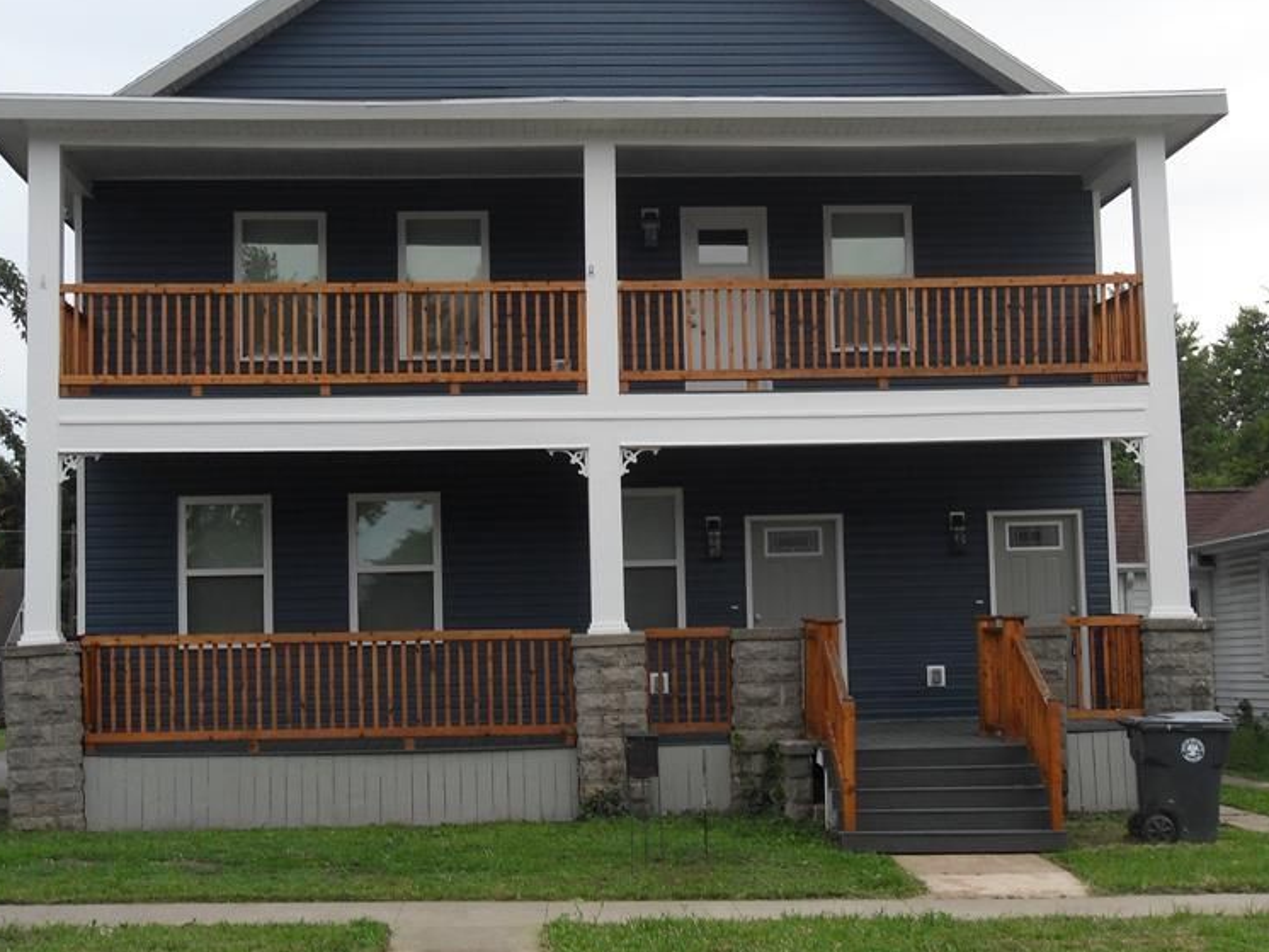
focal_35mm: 59
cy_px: 478
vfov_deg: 24.8
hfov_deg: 32.7
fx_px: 2164
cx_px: 686
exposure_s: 1/125
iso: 80
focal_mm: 7.9
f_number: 3.9
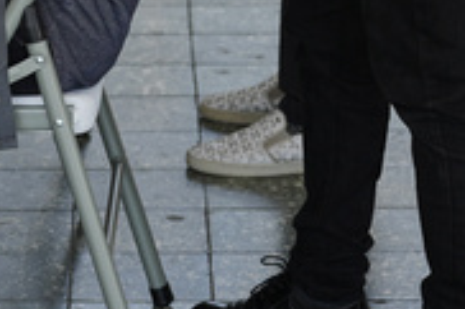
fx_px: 3200
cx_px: 166
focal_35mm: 248
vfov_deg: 5.4
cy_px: -294
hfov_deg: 8.3
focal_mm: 44
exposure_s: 1/320
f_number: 2.8
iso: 160
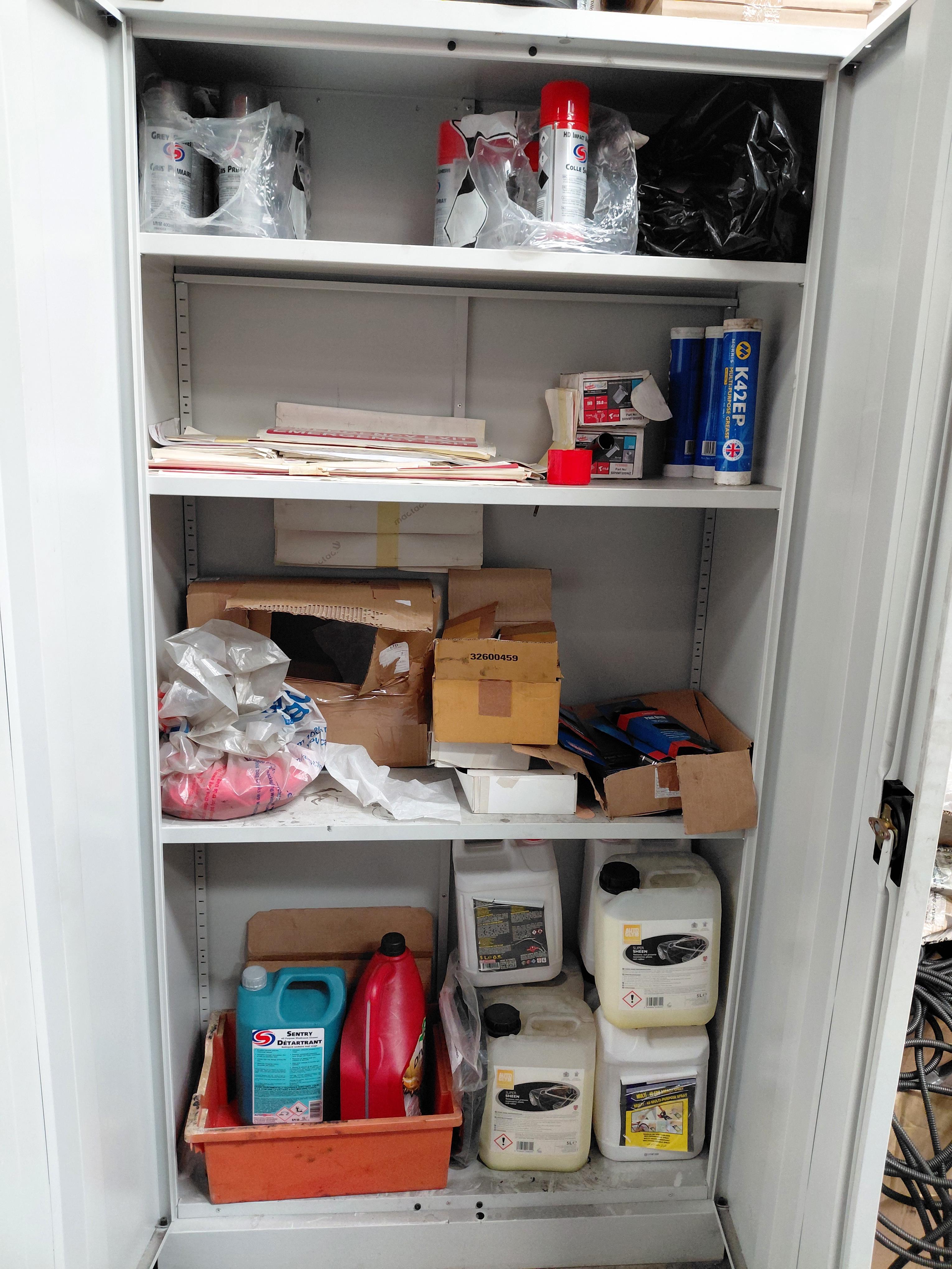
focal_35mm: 25
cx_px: 476
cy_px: 634
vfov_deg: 69.4
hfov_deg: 54.9
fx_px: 917
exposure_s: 1/120
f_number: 1.8
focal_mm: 4.69
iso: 200
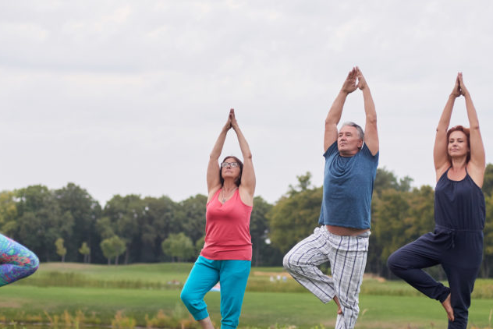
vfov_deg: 16.9
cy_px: 192
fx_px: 1110
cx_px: 276
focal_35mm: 81
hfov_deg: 25.0
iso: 500
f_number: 2.5
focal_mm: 50
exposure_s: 1/125
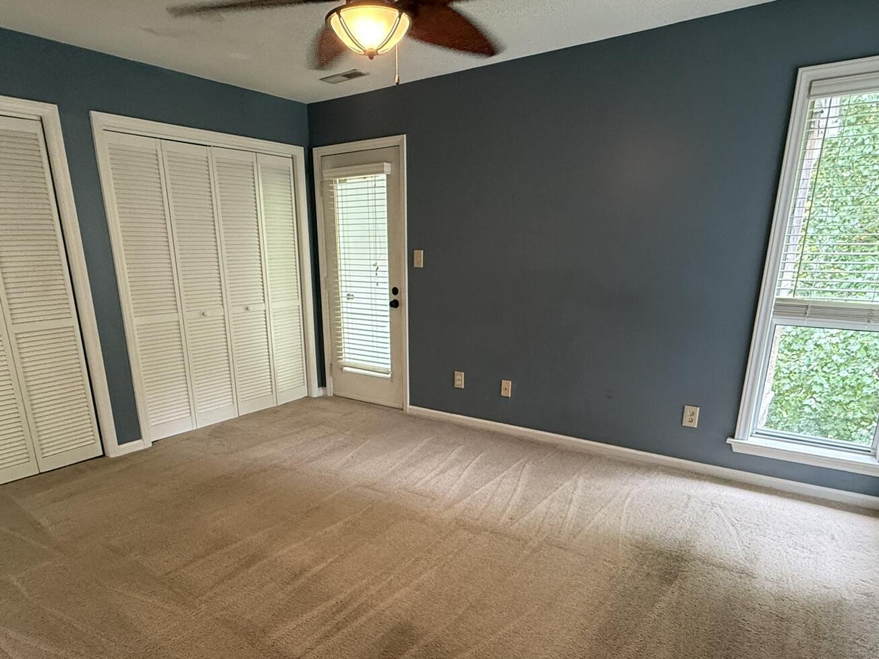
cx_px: 420
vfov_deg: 60.2
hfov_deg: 76.4
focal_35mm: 22
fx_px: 559
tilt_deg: -15.9
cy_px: 416
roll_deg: +0.6
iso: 400
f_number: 2.2
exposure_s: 1/60
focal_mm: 2.22
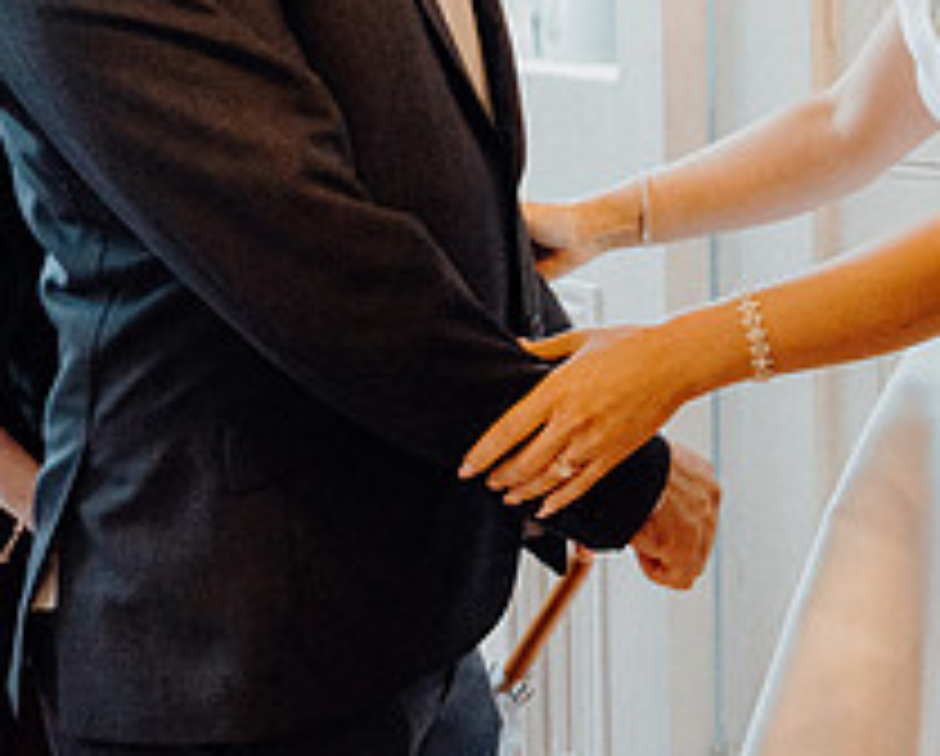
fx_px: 2174
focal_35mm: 78
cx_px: 868
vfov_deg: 19.3
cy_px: 65
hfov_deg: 23.7
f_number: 3.5
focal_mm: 30
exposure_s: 1/200
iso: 5000
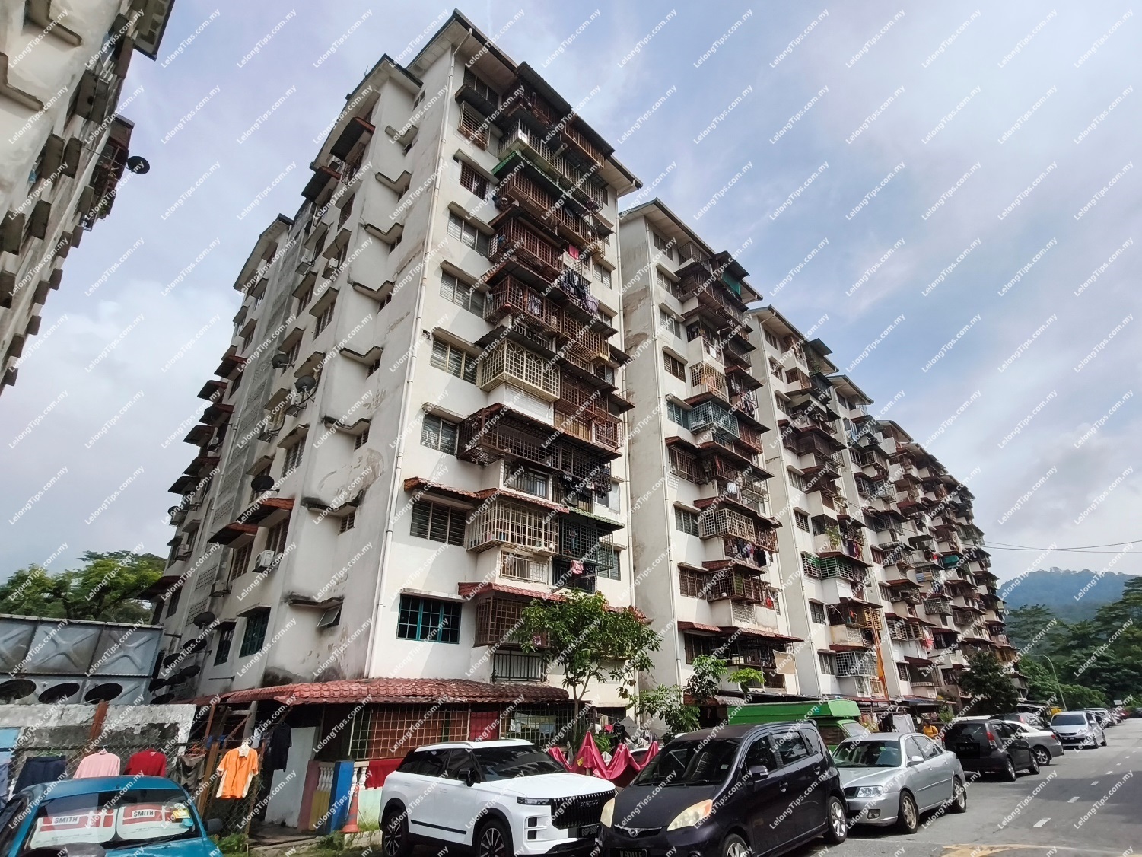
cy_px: 428
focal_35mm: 15
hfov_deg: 98.2
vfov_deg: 81.8
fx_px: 495
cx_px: 571
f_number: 2.2
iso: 50
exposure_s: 1/2630
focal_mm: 1.67
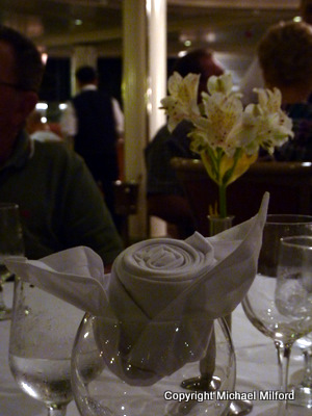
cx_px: 156
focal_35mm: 67
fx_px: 805
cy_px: 208
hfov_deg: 21.9
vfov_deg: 29.0
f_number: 4.1
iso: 400
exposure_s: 1/8
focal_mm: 11
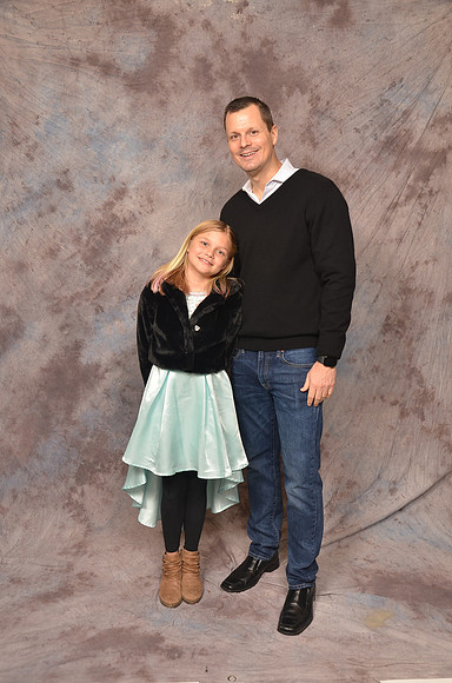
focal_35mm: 36
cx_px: 226
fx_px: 681
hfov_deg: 36.7
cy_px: 342
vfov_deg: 53.2
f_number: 5.6
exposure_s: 1/60
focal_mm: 24
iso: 200
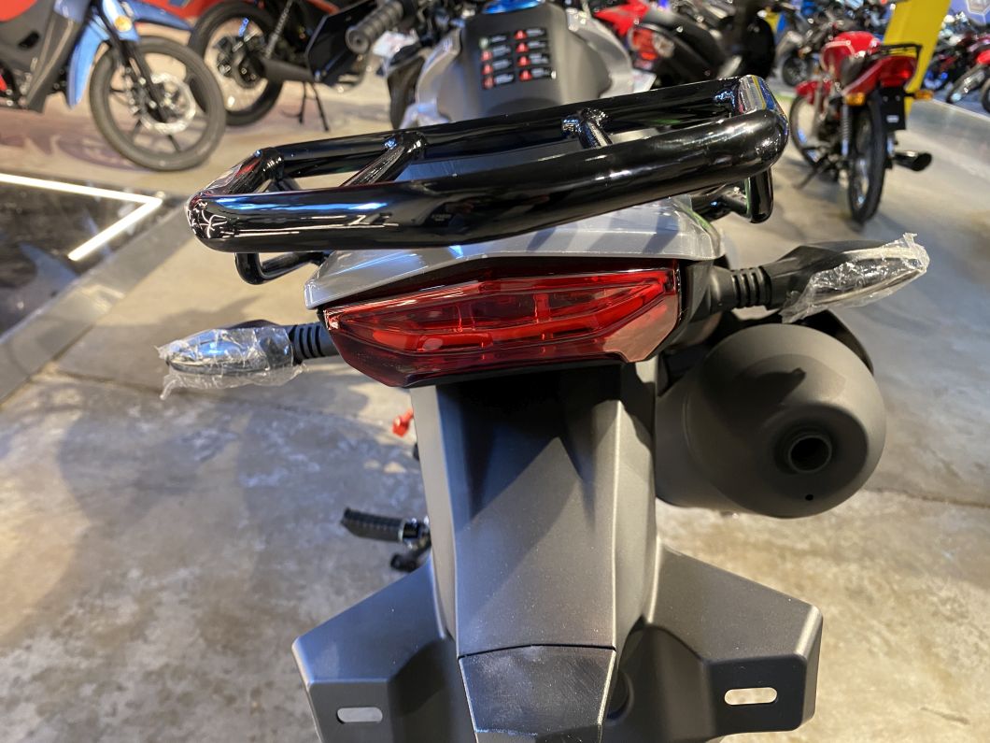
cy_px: 372
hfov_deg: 67.3
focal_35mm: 26
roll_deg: -8.0
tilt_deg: -27.9
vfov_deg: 53.1
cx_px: 495
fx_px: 744
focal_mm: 4.25
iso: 320
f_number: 1.8
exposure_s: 1/50
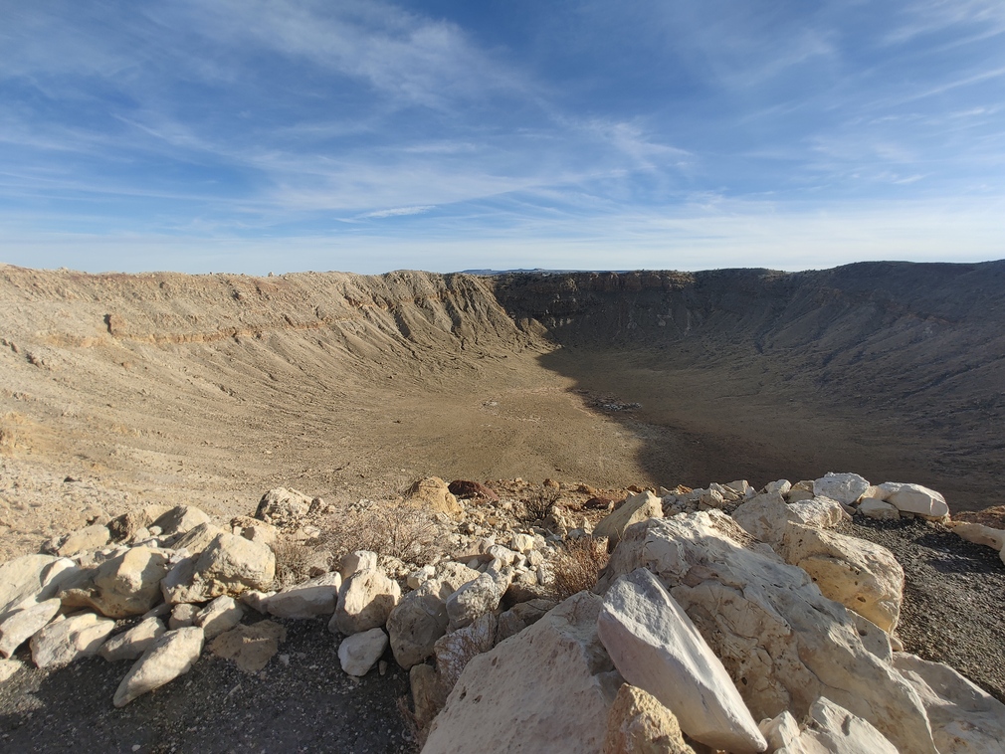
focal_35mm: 15
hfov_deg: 98.2
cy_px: 377
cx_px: 502
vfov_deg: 81.8
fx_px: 436
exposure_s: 1/1124
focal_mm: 1.78
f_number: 1.9
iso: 50
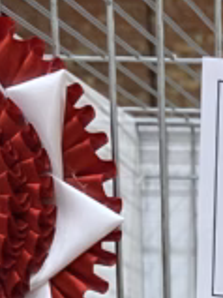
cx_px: 427
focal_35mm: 148
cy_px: 767
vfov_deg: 10.8
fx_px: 1273
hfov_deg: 9.4
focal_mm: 6.3
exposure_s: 1/100
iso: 200
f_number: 1.7
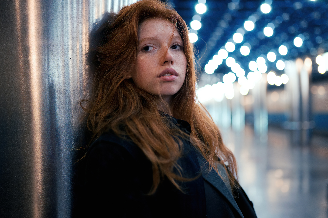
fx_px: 319
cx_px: 164
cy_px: 109
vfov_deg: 37.9
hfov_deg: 54.4
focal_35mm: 35
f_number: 1.4
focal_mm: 35
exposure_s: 1/160
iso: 640
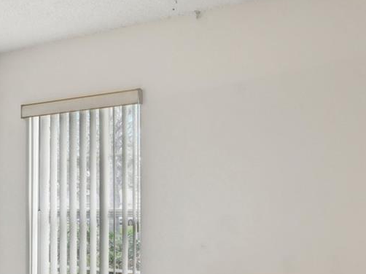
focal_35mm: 49
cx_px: 90
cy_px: 205
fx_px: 518
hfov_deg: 37.9
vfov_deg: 29.2
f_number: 8
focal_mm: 16
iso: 400
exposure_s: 1/100
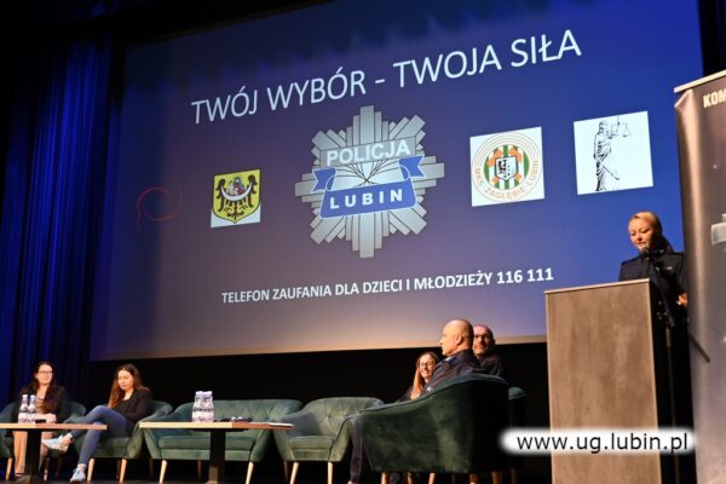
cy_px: 242
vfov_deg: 31.9
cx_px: 363
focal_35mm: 42
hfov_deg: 46.4
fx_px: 847
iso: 1400
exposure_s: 1/125
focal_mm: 28
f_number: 2.8
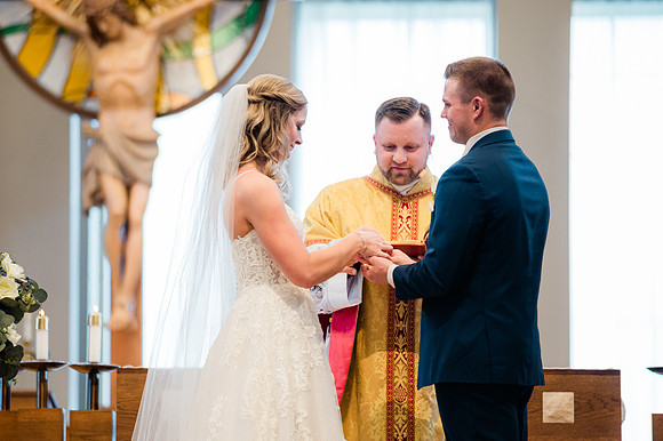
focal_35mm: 233
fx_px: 4289
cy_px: 257
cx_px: 277
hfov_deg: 8.8
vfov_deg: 5.9
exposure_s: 1/250
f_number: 2.8
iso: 1000
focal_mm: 200
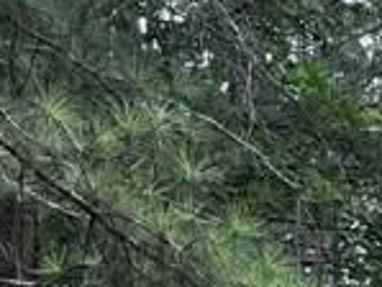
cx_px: 708
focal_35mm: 165
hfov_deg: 11.1
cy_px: 551
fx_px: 1822
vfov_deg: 8.6
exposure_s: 1/607
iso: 100
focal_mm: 6.76
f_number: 1.78
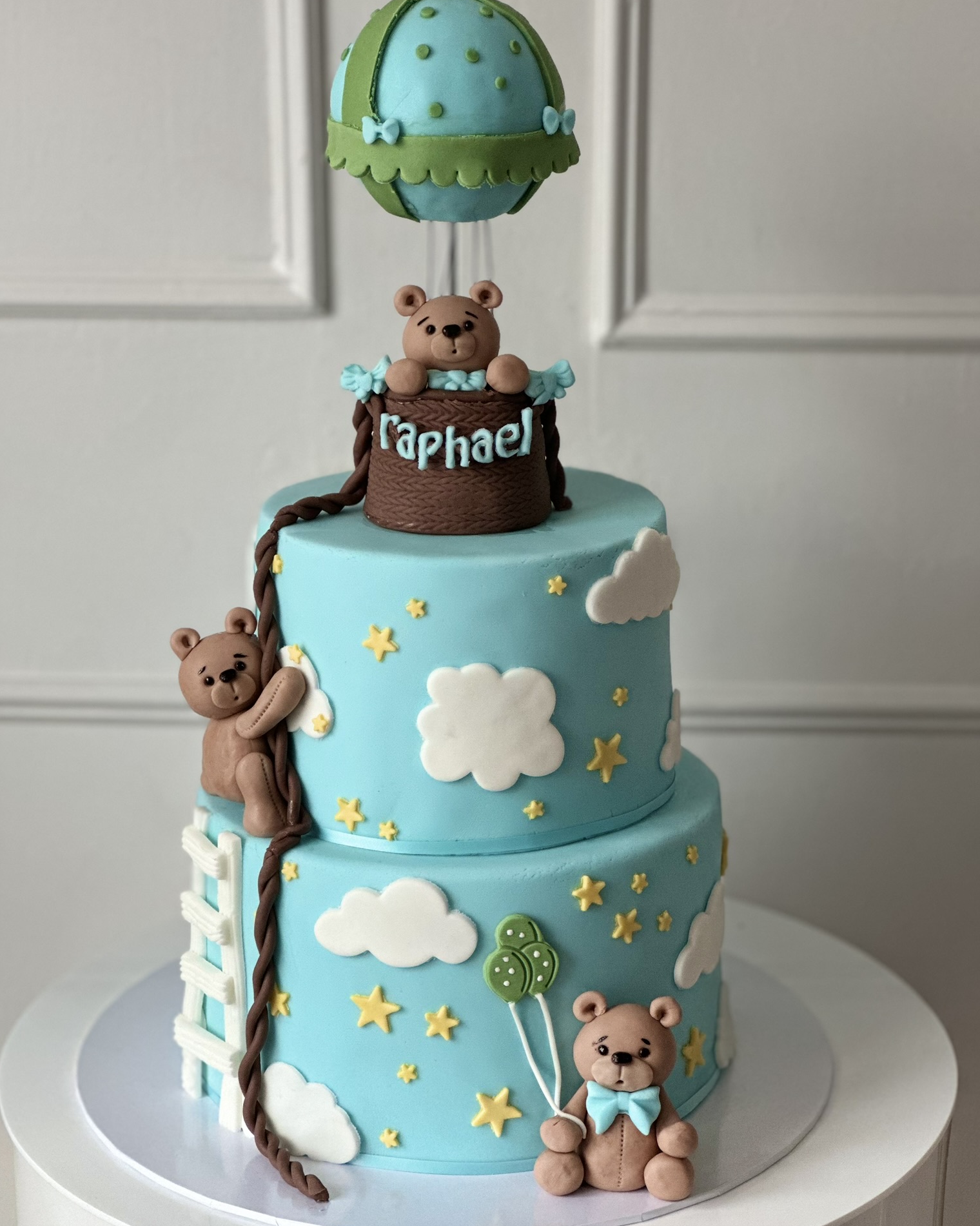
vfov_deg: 23.6
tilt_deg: -15.6
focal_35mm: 81
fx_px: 2937
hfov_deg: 18.9
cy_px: 611
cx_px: 489
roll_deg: +0.5
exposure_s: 1/121
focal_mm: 9
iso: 200
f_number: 2.8
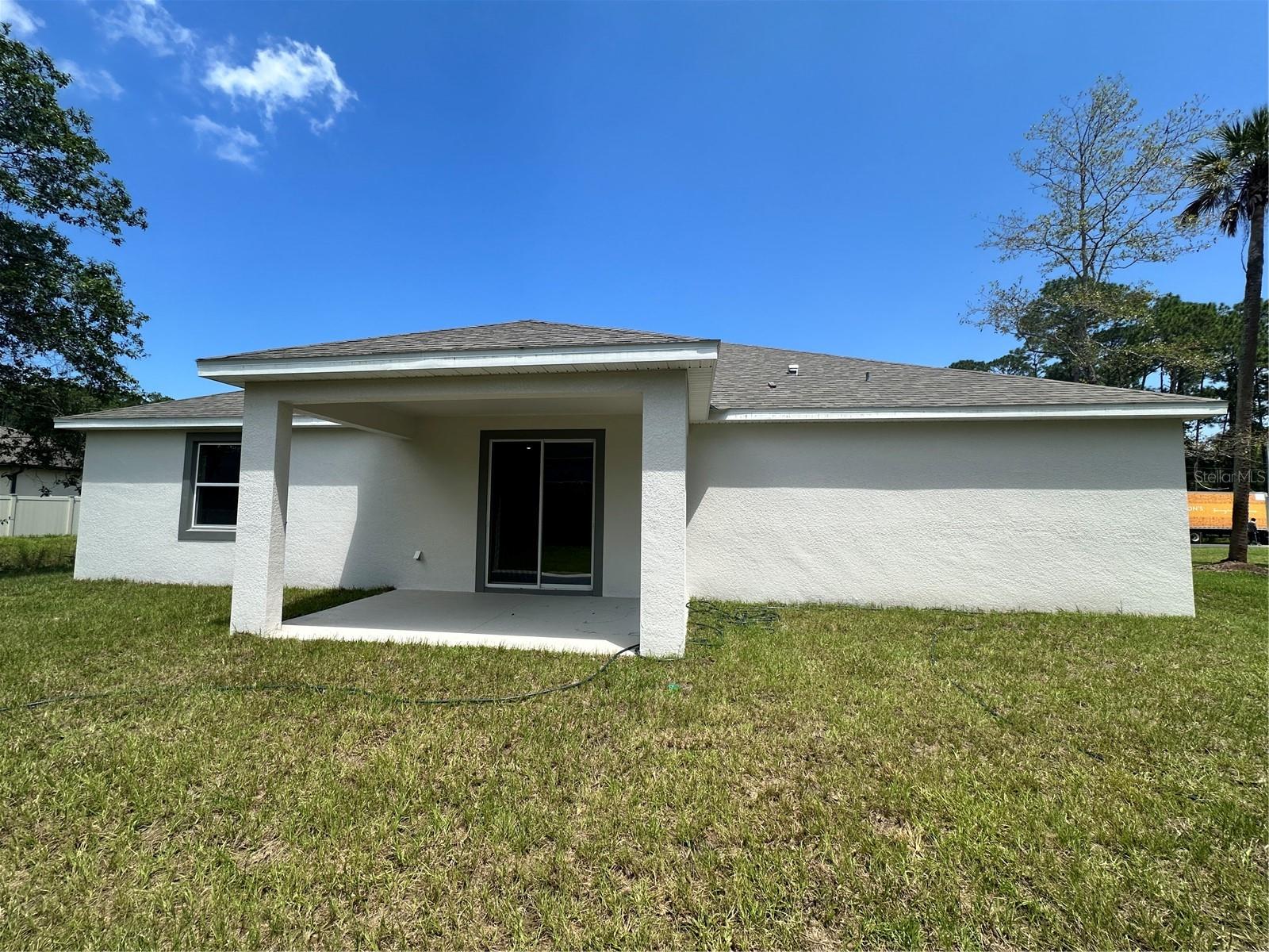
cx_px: 634
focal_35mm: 14
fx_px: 513
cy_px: 476
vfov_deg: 85.7
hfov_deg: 102.1
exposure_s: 1/2020
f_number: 2.2
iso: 50
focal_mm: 2.22
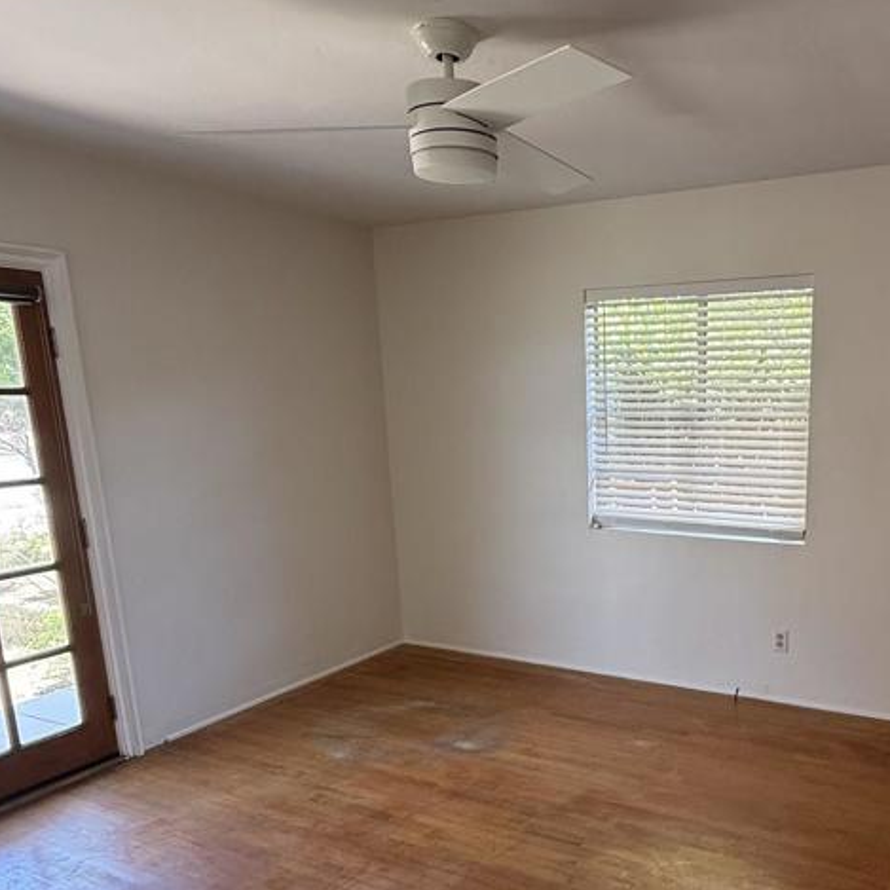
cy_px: 558
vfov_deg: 58.3
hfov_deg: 56.7
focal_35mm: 27
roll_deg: +0.2
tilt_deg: -12.0
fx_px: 785
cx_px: 647
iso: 160
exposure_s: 1/99
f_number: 2.2
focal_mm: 2.22
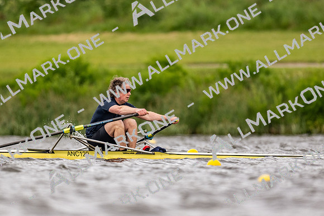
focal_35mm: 900
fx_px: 8095
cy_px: 108
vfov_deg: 1.5
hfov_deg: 2.3
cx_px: 162
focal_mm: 600
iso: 800
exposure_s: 1/2500
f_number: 4
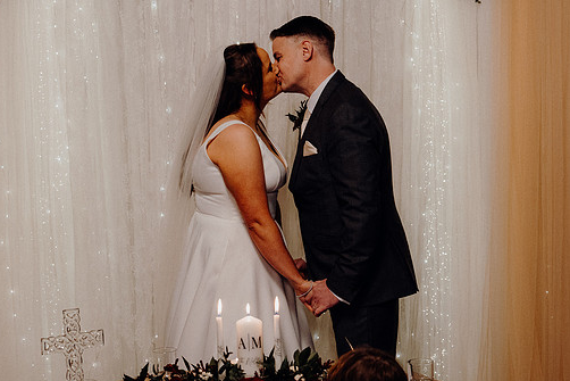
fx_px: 1172
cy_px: 175
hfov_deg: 27.3
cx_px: 242
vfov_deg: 18.4
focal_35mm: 74
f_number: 3.5
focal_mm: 43
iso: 1600
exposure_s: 1/160
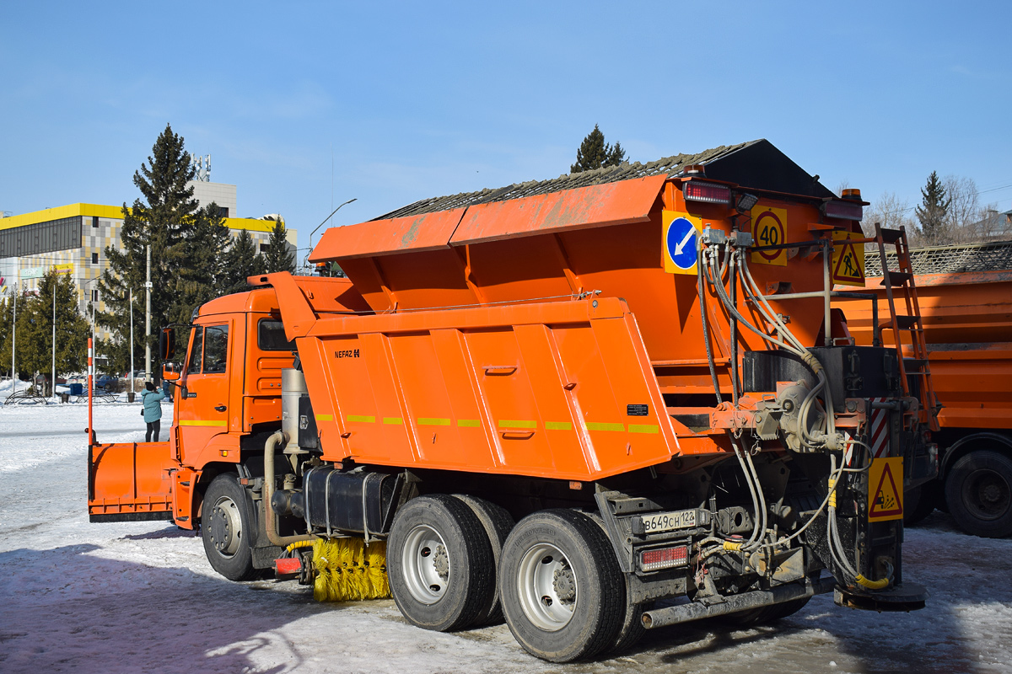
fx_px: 1138
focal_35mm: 40
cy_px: 337
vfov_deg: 33.0
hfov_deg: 47.9
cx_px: 506
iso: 100
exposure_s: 1/800
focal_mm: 27
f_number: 5.6
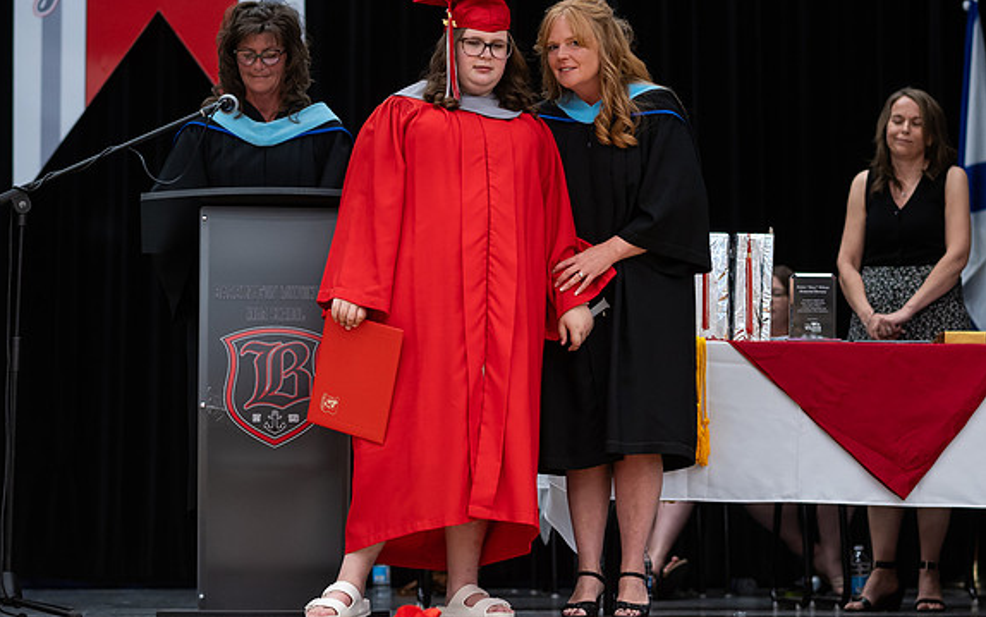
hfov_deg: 16.8
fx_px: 3333
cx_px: 490
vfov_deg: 10.6
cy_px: 256
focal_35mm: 124
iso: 1000
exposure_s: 1/200
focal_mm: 85
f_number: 2.8
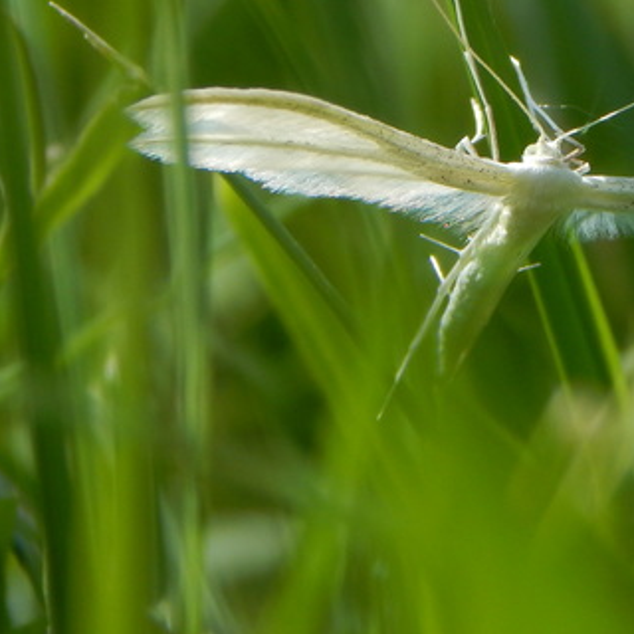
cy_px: 174
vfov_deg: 4.6
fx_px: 7812
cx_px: 540
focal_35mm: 377
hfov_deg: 4.6
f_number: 5.1
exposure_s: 1/640
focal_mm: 28.7
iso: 125
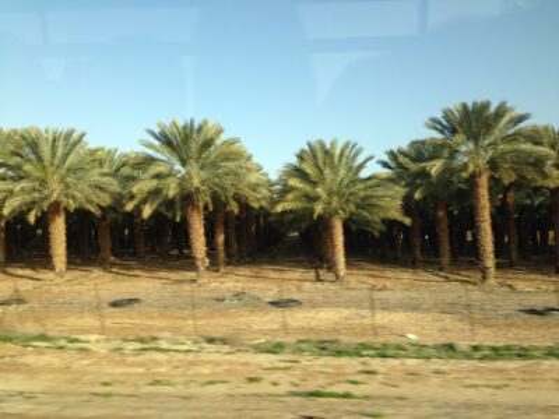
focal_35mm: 33
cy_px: 210
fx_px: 533
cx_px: 280
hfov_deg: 55.4
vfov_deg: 42.9
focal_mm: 4.12
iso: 50
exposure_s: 1/218
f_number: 2.4
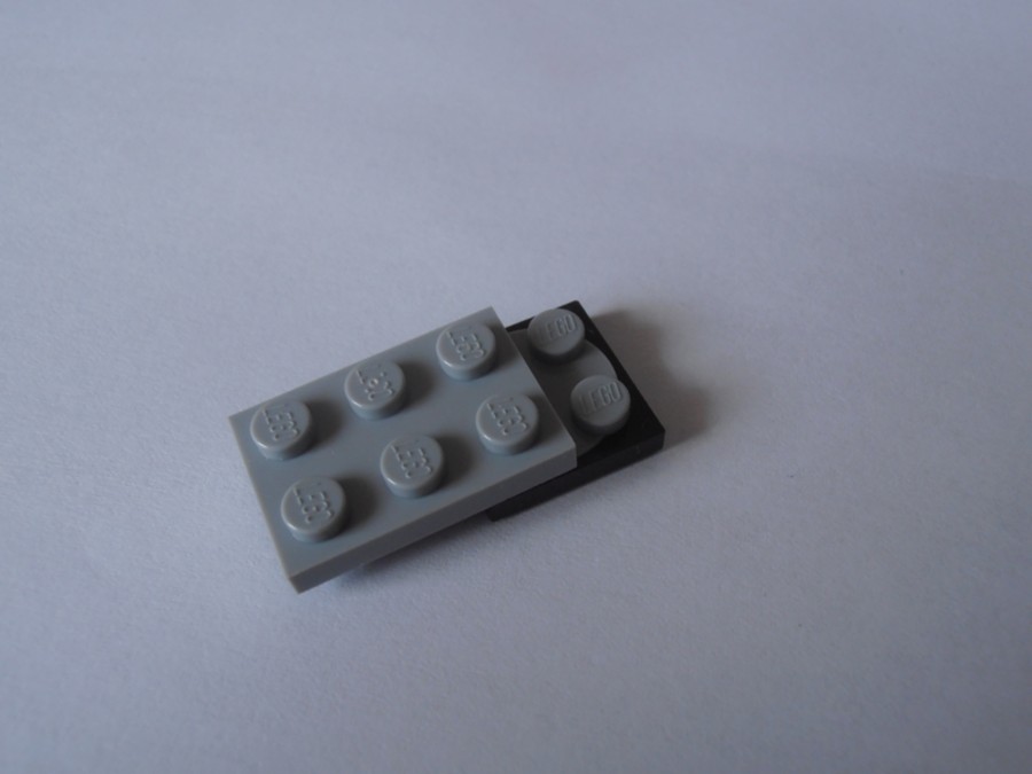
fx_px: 1103
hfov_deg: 50.1
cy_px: 387
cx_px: 516
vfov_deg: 38.7
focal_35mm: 37
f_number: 3.9
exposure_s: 1/40
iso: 80
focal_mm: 6.61
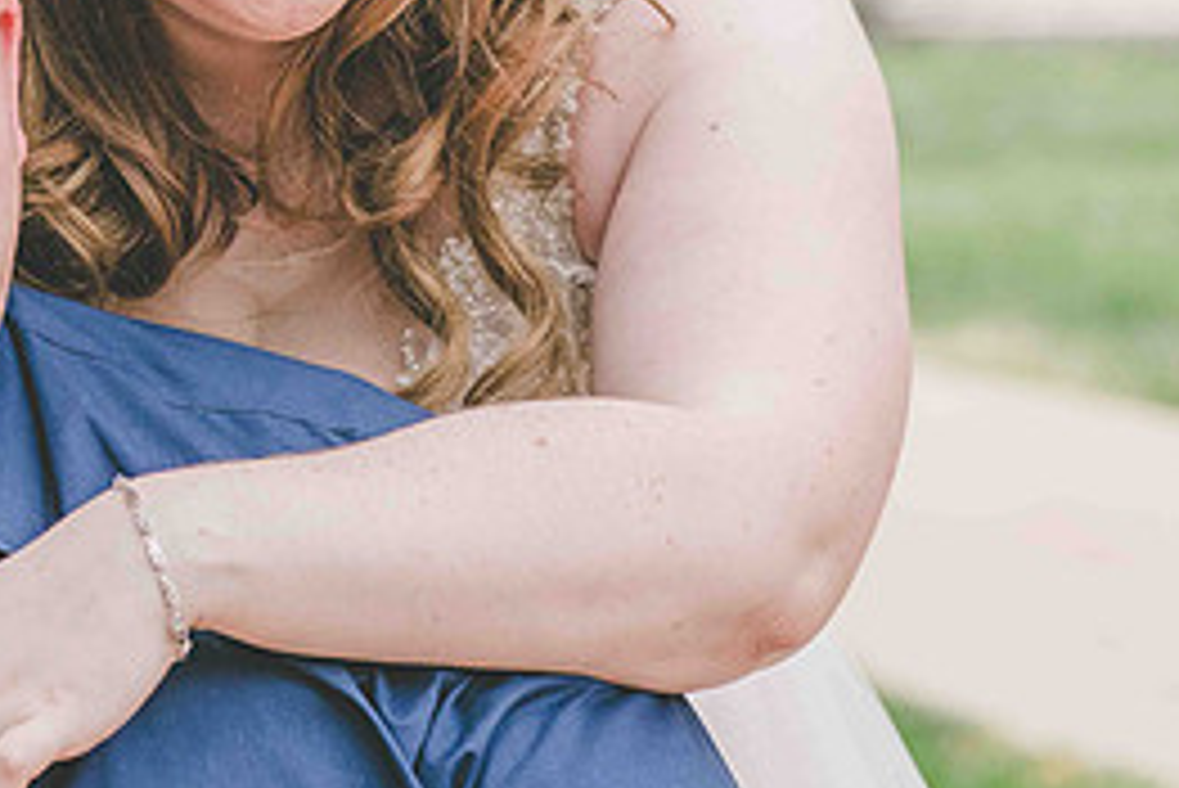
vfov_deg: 5.5
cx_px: 63
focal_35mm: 248
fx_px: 8126
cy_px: 11
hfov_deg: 8.3
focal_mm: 112
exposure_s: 1/1250
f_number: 7.1
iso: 640
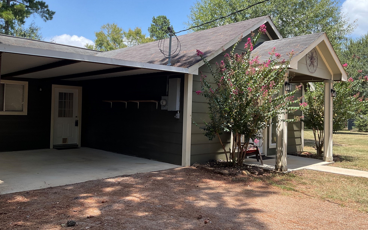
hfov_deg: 59.6
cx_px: 189
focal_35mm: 32
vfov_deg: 39.4
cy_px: 106
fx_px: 321
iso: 16
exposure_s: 1/627
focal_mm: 3
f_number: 1.8
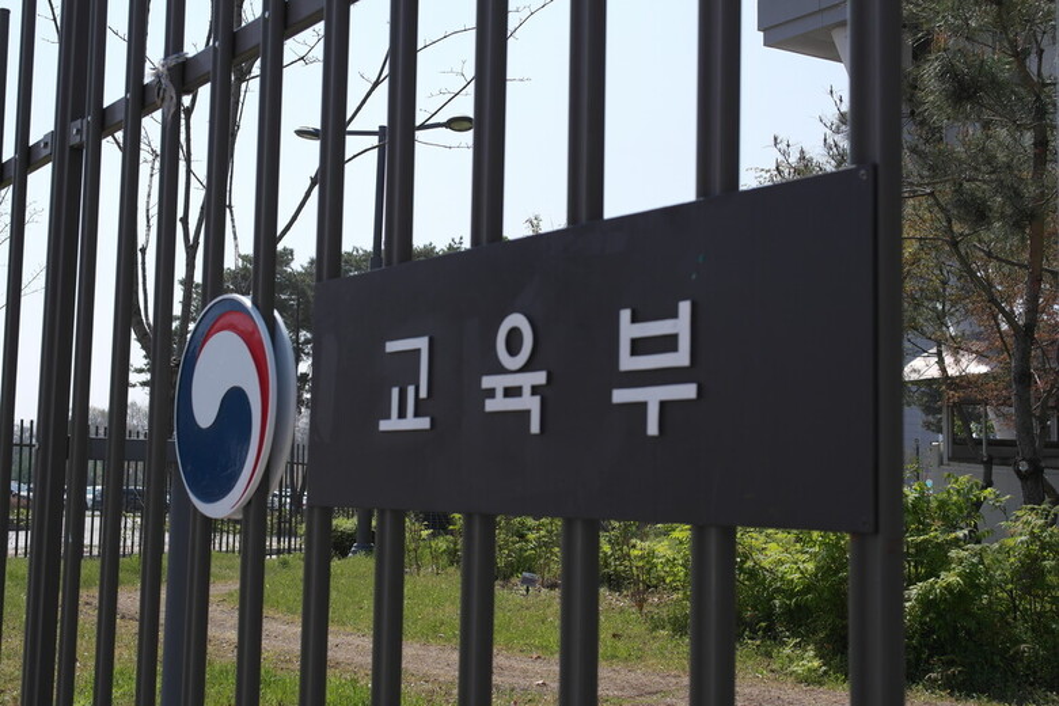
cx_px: 530
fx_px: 1353
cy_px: 353
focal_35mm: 46
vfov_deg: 29.2
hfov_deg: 42.7
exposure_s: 1/320
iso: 100
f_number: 7.1
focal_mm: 30
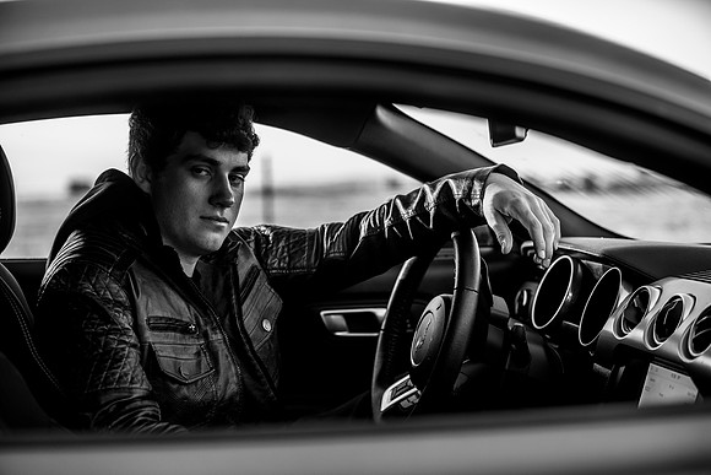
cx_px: 356
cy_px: 238
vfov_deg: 19.5
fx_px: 1383
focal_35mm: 70
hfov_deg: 28.8
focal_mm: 70
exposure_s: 1/250
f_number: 2.8
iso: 200
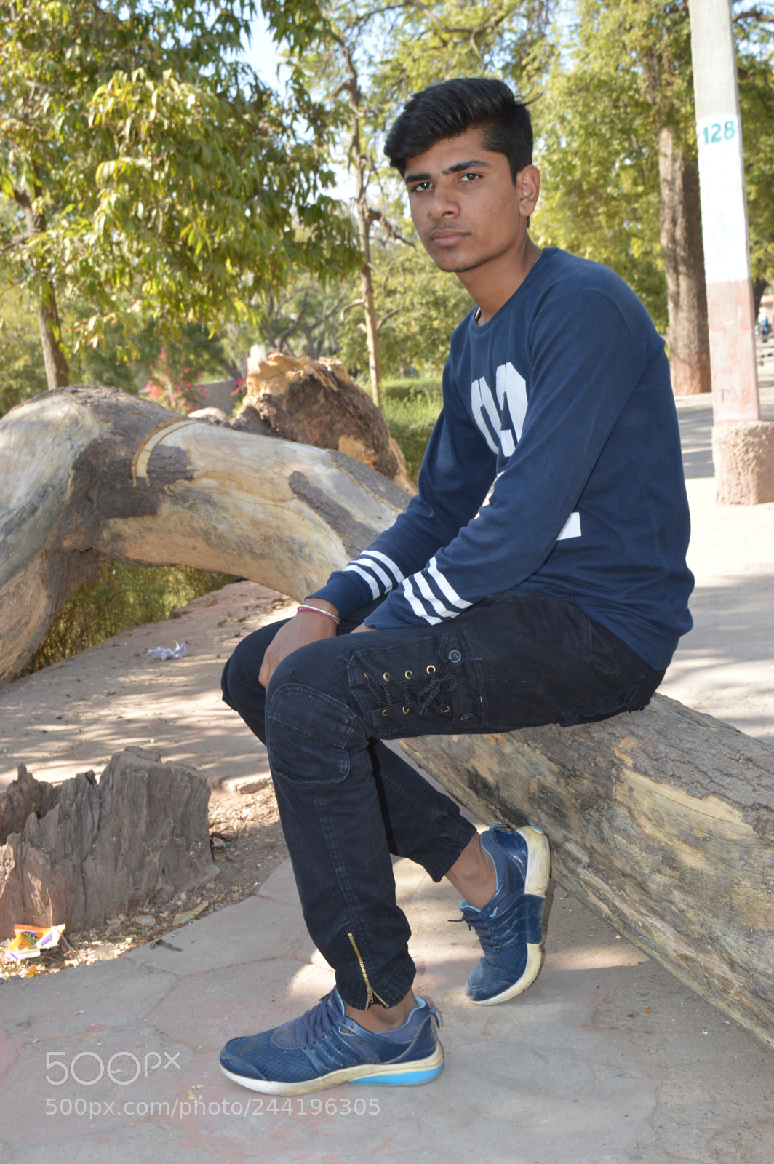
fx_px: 1454
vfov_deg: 43.6
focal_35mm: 45
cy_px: 582
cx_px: 387
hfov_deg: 29.8
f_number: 10
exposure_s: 1/100
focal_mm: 30
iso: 200
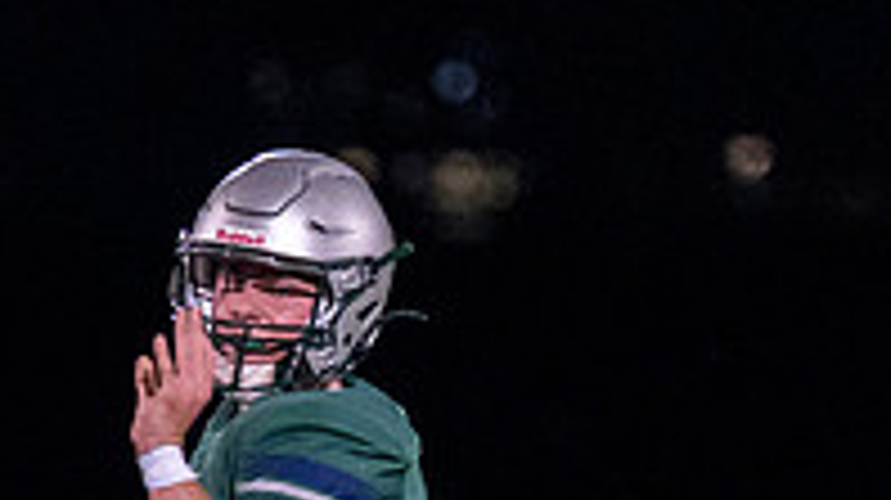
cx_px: 113
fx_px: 23914
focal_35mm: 1013
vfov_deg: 1.2
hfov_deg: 2.1
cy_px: 482
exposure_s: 1/1000
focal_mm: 153
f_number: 2.8
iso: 2500
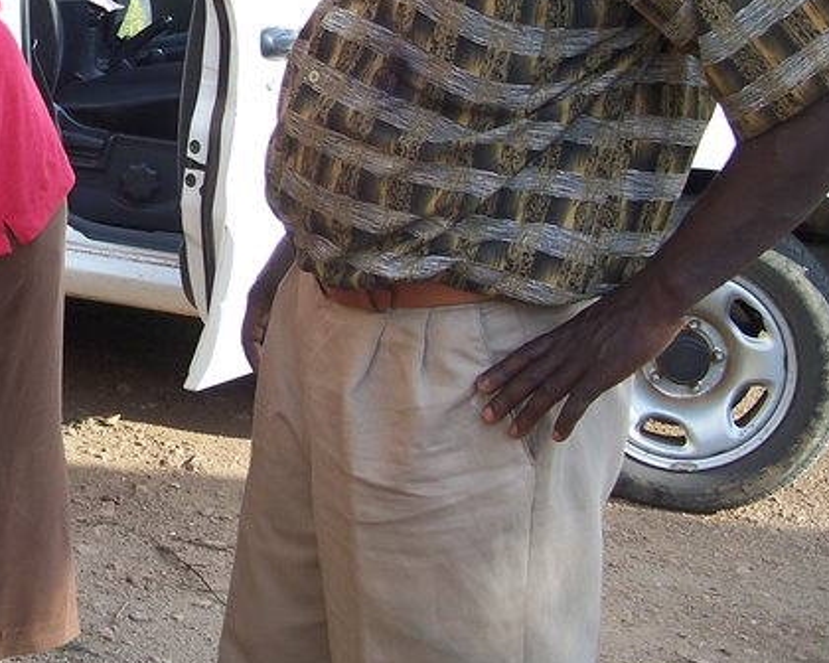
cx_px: -142
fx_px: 2159
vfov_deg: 17.2
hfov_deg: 20.5
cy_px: 87
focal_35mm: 88
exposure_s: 1/200
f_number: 2.8
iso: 64
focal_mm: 7.8
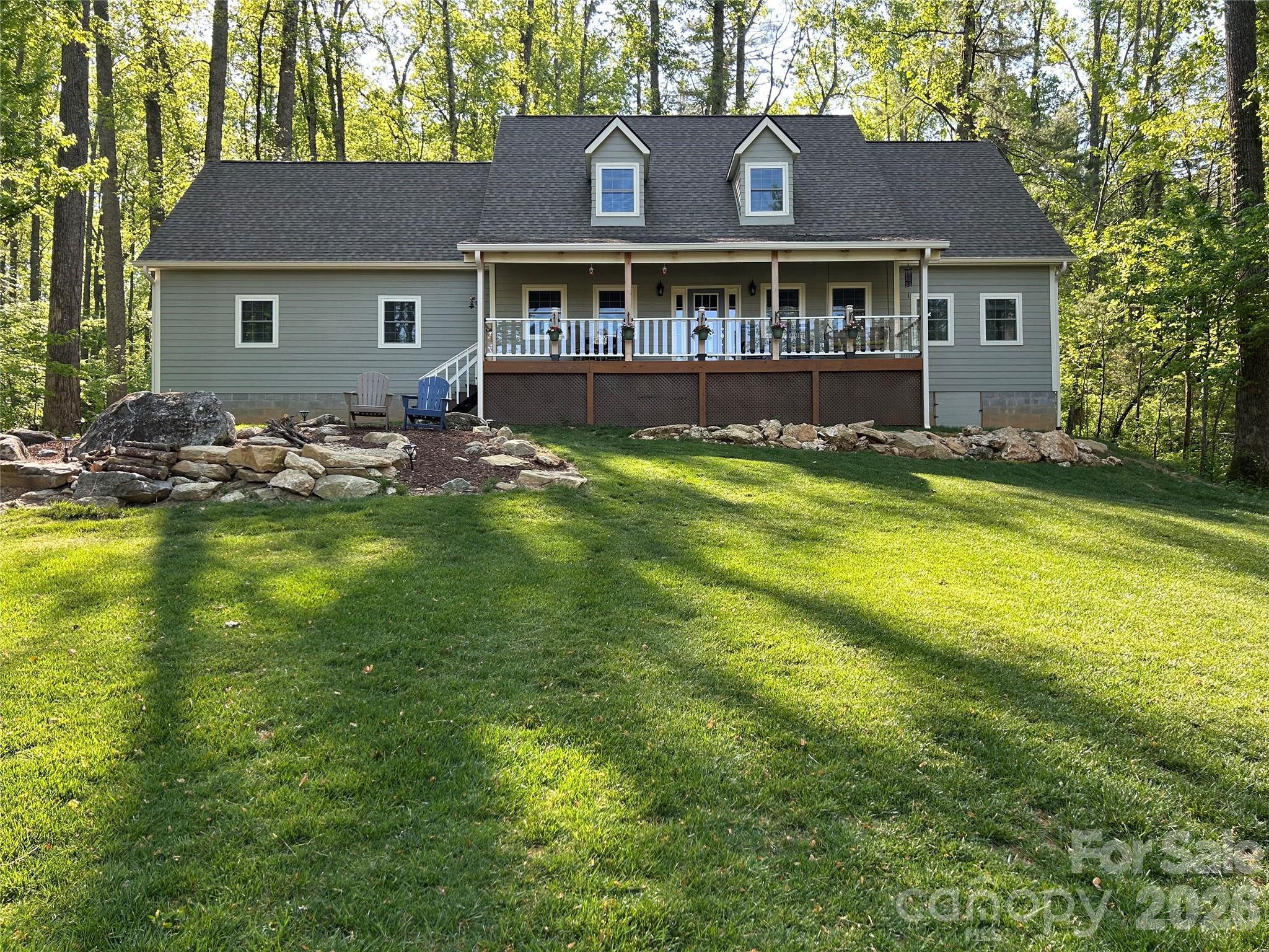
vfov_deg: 53.1
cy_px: 476
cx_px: 634
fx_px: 953
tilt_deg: +1.9
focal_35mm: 26
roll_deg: +0.6
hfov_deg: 67.3
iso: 50
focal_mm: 5.7
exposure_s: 1/407
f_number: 1.5
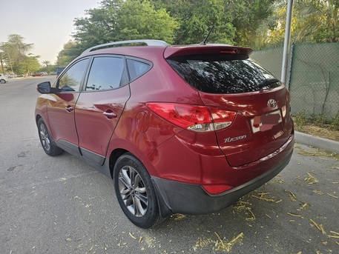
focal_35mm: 23
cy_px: 127
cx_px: 170
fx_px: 225
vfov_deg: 58.9
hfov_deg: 73.9
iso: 32
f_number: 1.7
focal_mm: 6.3
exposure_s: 1/182
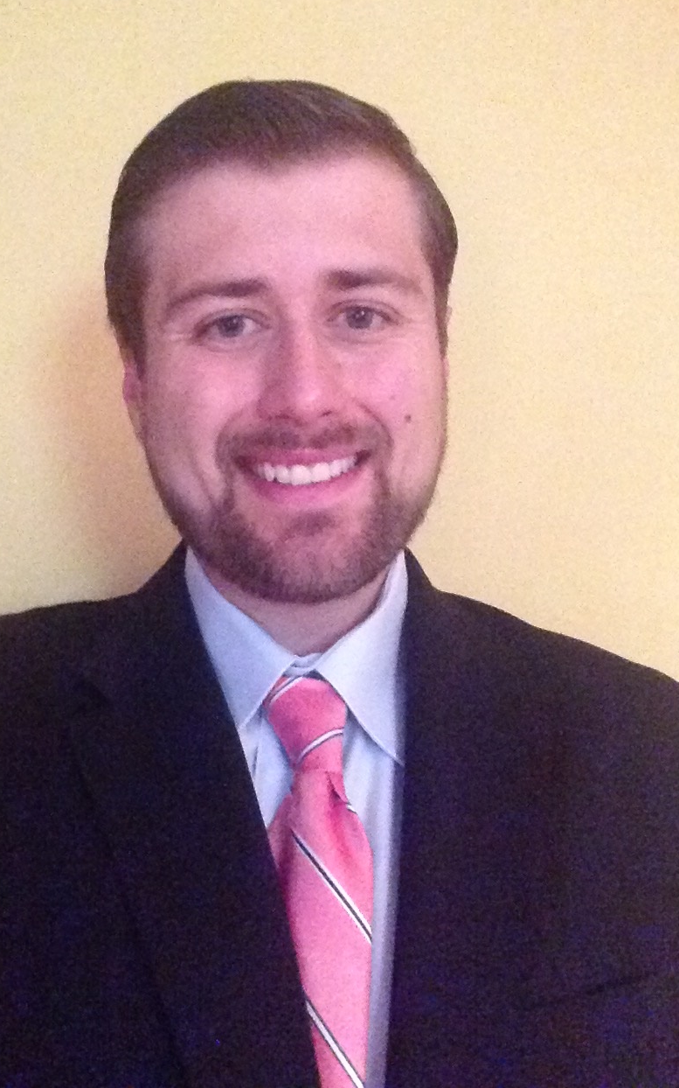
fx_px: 1066
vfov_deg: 54.0
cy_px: 529
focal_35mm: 36
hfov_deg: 35.3
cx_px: 310
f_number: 2.4
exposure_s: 1/15
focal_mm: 2.15
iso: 1600
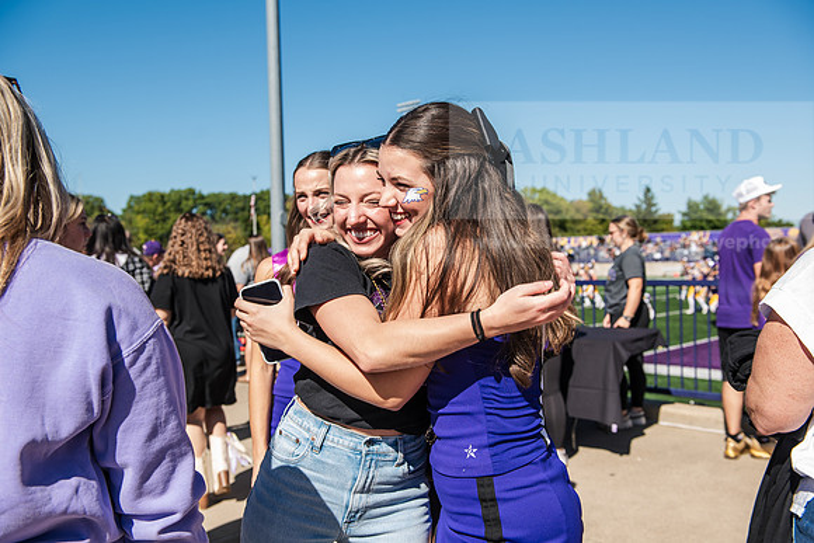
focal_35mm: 36
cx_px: 407
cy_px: 272
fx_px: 814
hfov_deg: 53.1
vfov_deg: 36.9
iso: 125
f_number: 5
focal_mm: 36
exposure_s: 1/500
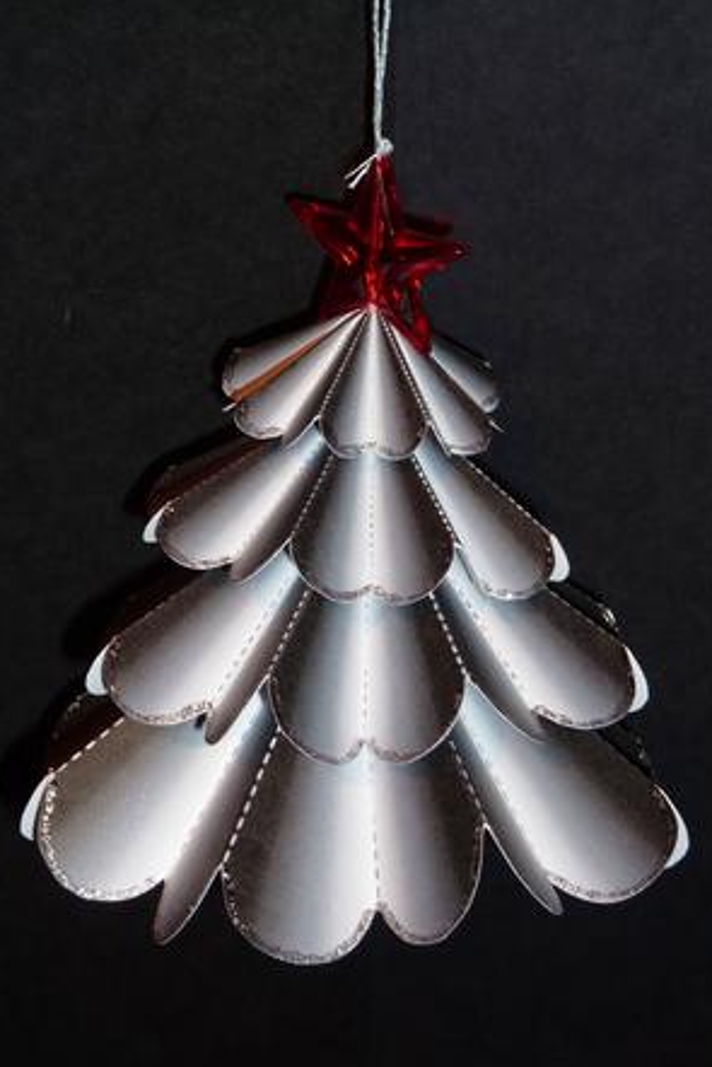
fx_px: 2105
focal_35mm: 71
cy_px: 534
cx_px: 340
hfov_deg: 19.2
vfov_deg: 28.4
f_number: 4.1
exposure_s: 1/30
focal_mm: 11
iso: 100
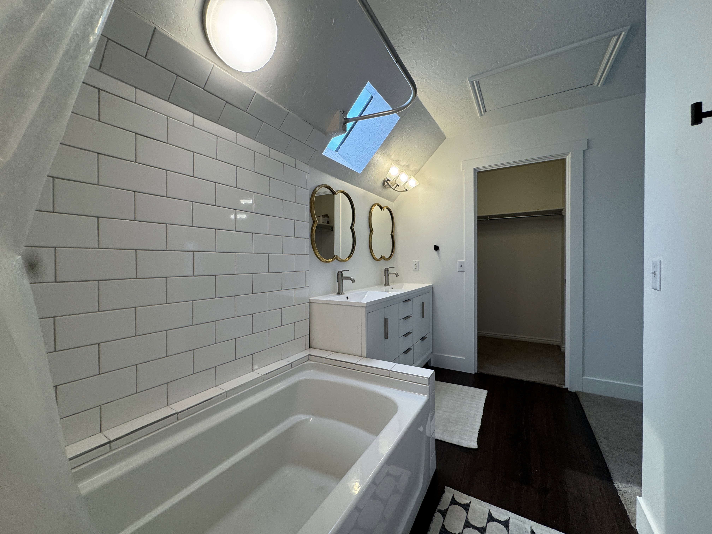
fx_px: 288
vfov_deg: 85.7
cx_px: 356
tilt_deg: -2.6
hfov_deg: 102.1
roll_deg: +0.1
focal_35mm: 14
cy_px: 267
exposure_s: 1/120
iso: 125
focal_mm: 2.22
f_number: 2.2
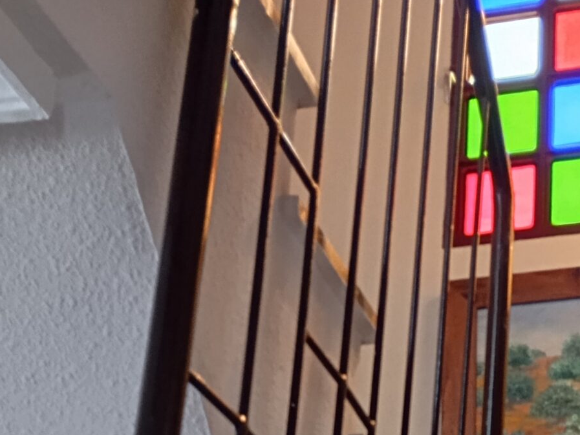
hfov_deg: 23.3
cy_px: 707
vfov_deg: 16.3
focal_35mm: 80
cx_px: 600
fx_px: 1341
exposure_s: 1/20
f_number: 1.8
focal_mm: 4.27
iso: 1333
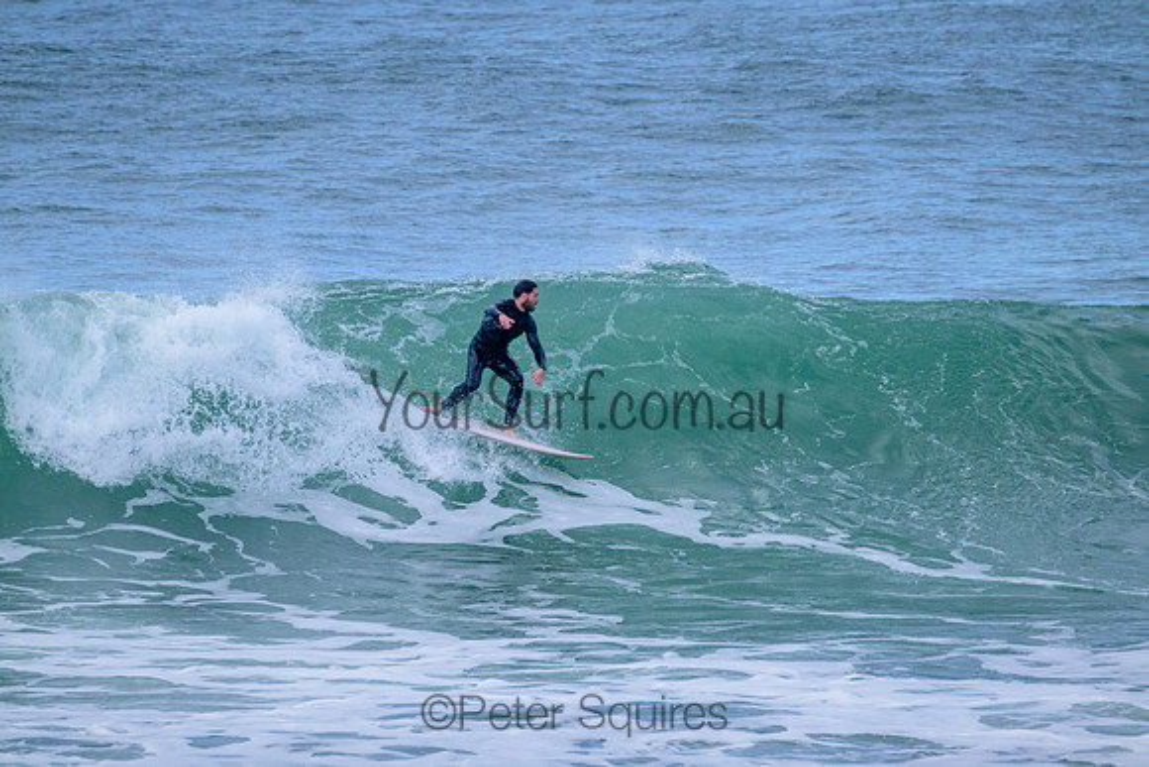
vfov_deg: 1.7
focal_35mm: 800
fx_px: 25538
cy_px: 384
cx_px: 574
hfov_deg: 2.6
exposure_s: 1/2000
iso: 2000
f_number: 11
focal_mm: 800
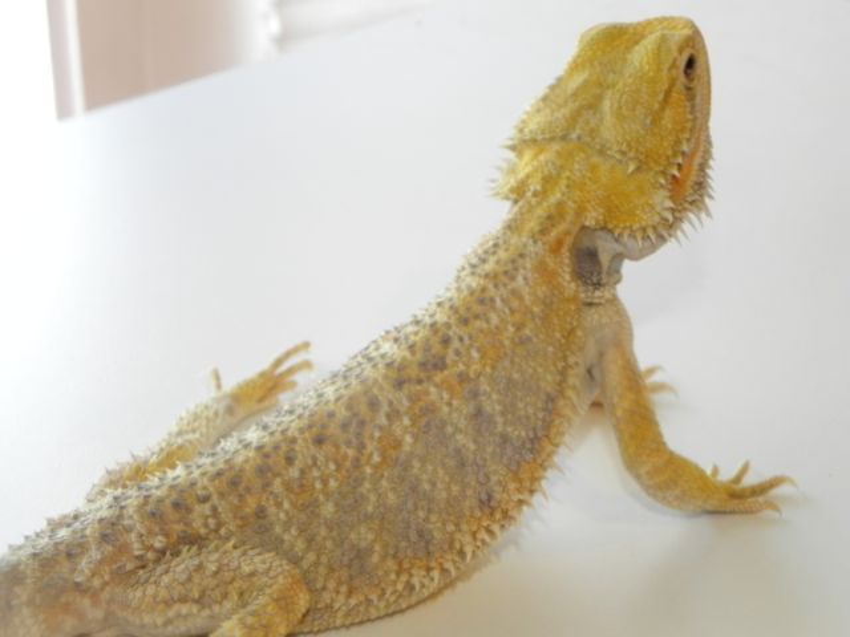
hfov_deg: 26.0
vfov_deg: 19.6
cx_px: 425
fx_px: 1842
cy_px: 318
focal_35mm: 75
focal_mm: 13.4
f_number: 5.6
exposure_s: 1/30
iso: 160
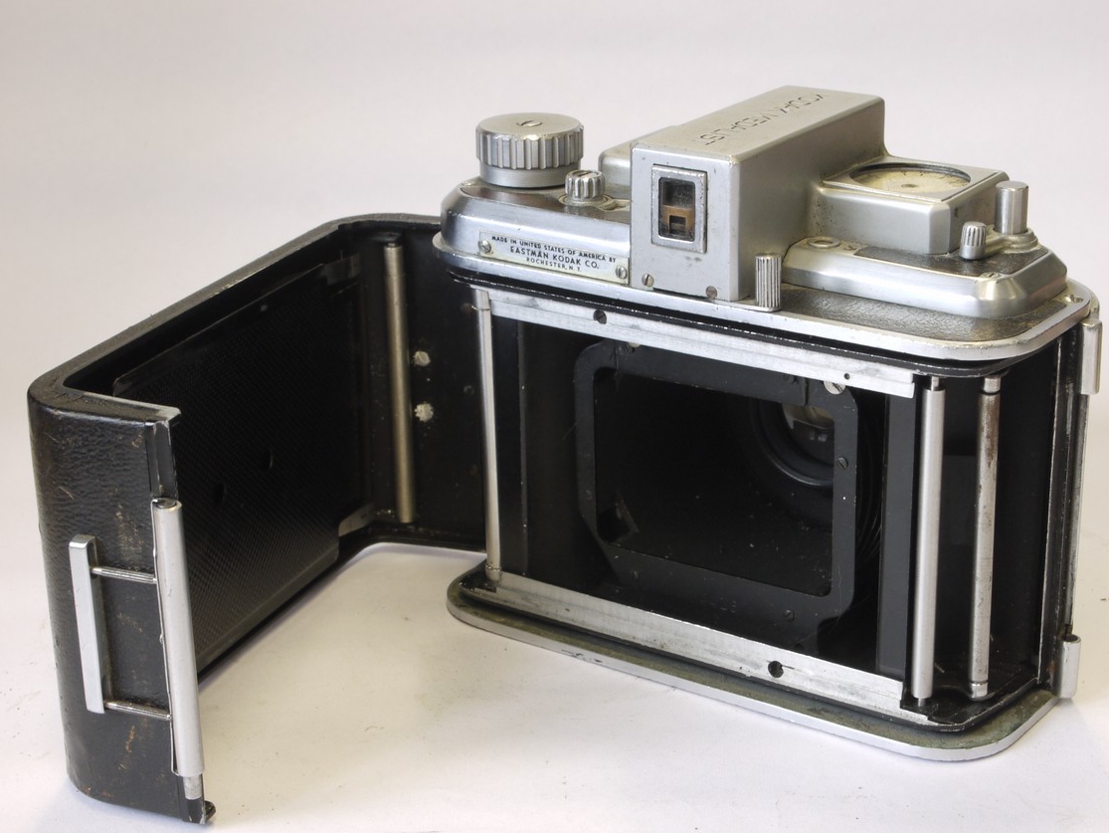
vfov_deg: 20.7
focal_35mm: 71
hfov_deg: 27.4
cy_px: 429
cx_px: 593
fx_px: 2275
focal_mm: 33
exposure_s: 1/8
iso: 400
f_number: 13
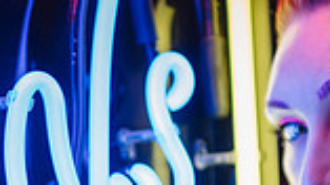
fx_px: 813
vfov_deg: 12.9
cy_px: 159
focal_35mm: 93
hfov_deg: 22.8
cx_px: 97
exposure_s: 1/100
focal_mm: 24
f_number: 1.4
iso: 100
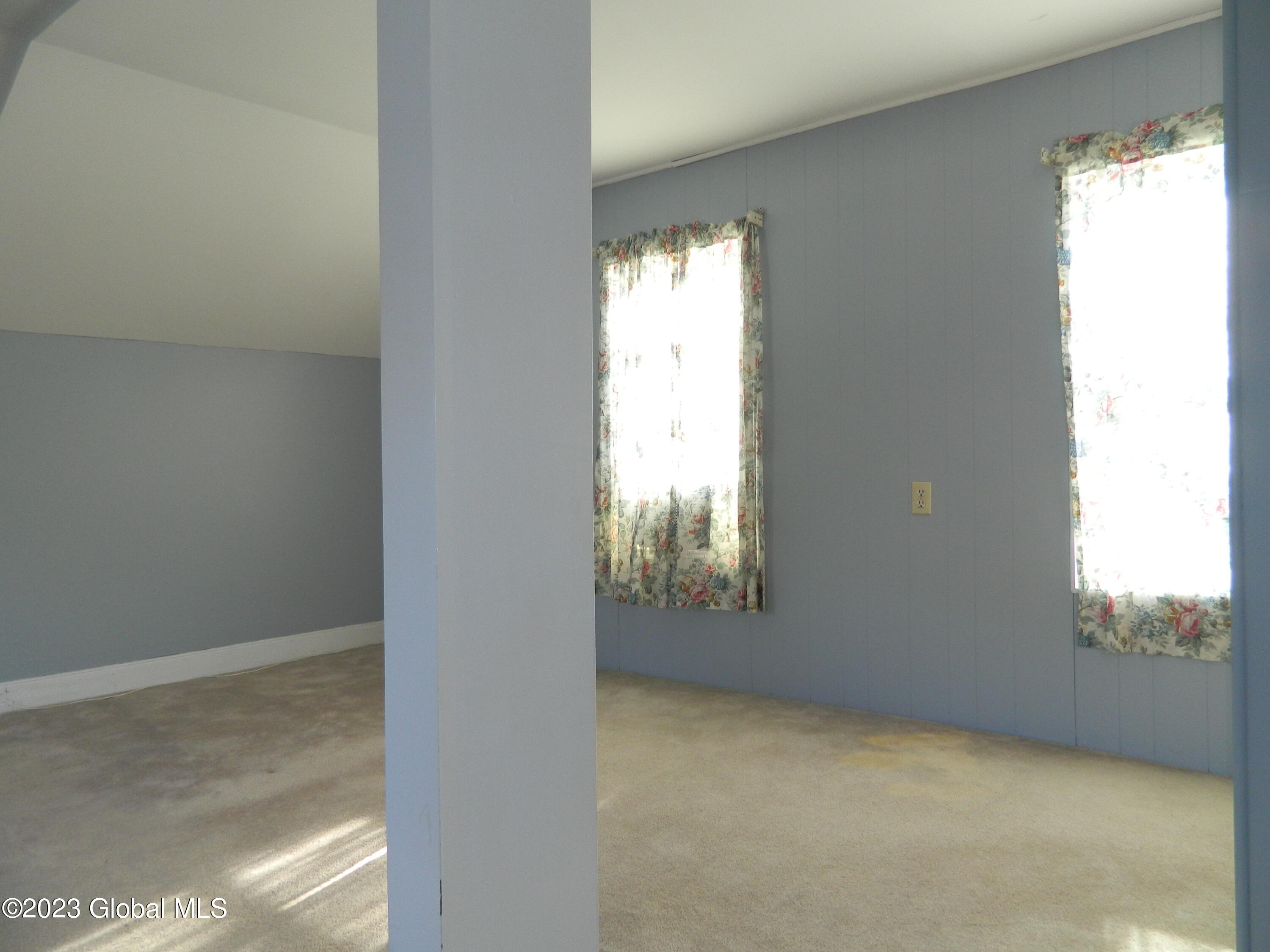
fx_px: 917
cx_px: 635
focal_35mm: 25
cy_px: 476
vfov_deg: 54.9
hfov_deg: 69.4
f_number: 3.1
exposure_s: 1/30
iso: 140
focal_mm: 4.5
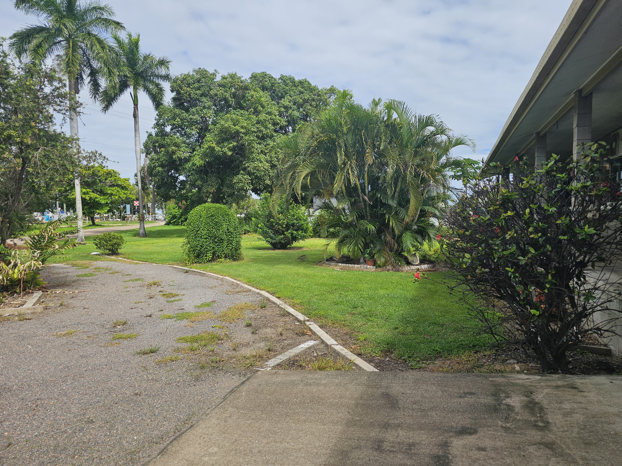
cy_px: 233
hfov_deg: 73.9
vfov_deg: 58.9
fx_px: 413
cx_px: 311
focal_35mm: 23
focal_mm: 6.3
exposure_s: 1/992
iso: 10
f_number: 1.7
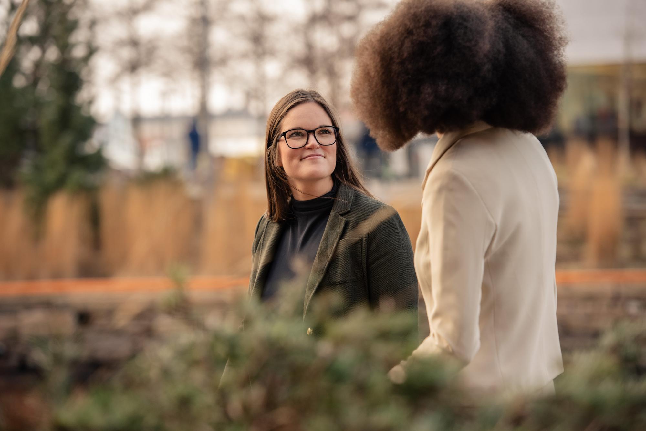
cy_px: 216
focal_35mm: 140
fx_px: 2513
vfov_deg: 9.8
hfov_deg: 14.6
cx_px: 323
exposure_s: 1/1000
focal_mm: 140
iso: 800
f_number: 4
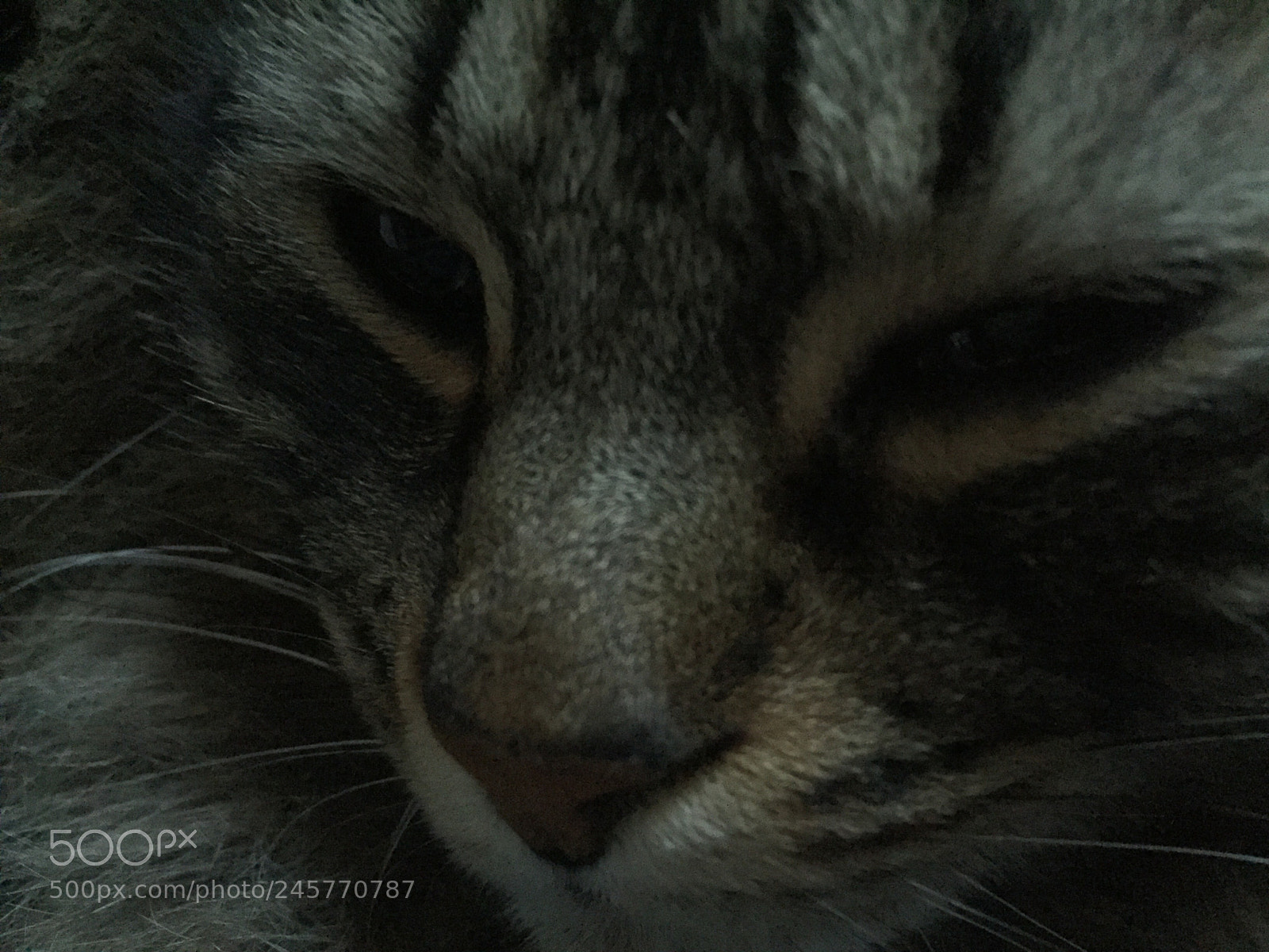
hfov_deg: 61.7
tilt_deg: -2.2
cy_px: 476
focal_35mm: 29
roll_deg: +7.8
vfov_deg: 48.2
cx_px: 634
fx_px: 1063
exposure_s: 1/17
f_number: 2.2
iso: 2000
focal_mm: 4.15
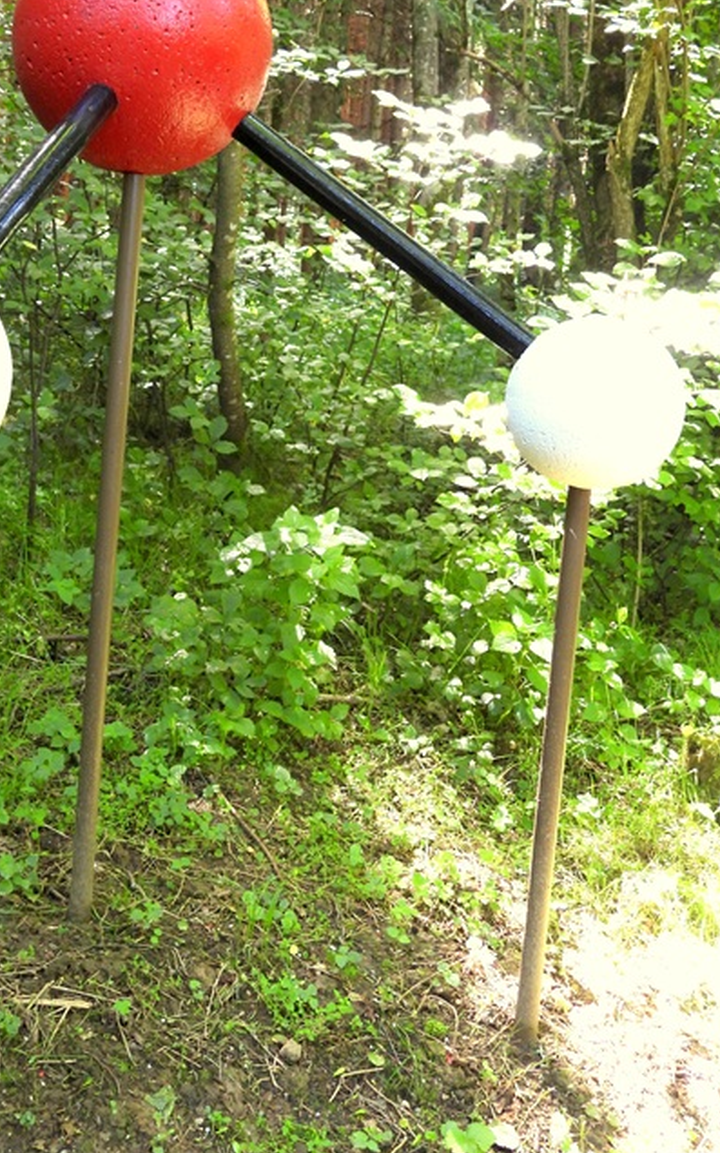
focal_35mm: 44
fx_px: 1383
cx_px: 243
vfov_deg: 44.9
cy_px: 439
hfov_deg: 29.0
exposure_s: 1/30
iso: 180
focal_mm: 5.9
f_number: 3.2
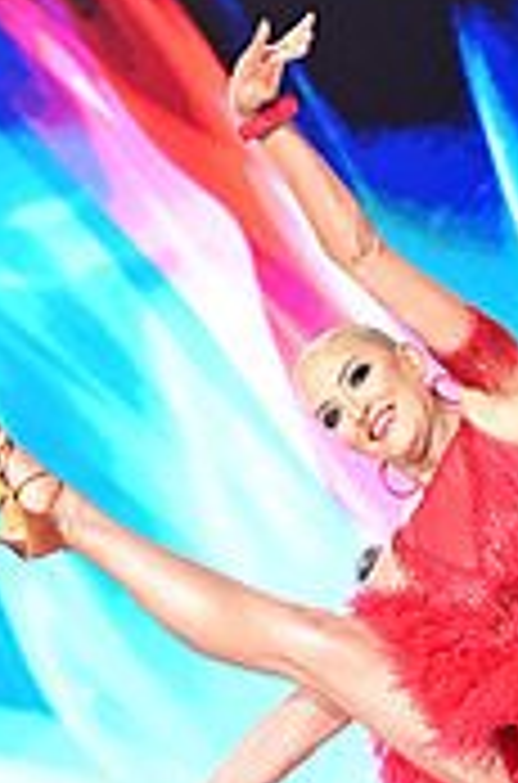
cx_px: 392
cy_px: 1166
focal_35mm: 244
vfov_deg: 8.3
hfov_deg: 5.6
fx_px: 5298
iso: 2000
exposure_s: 1/320
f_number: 2.8
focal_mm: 73
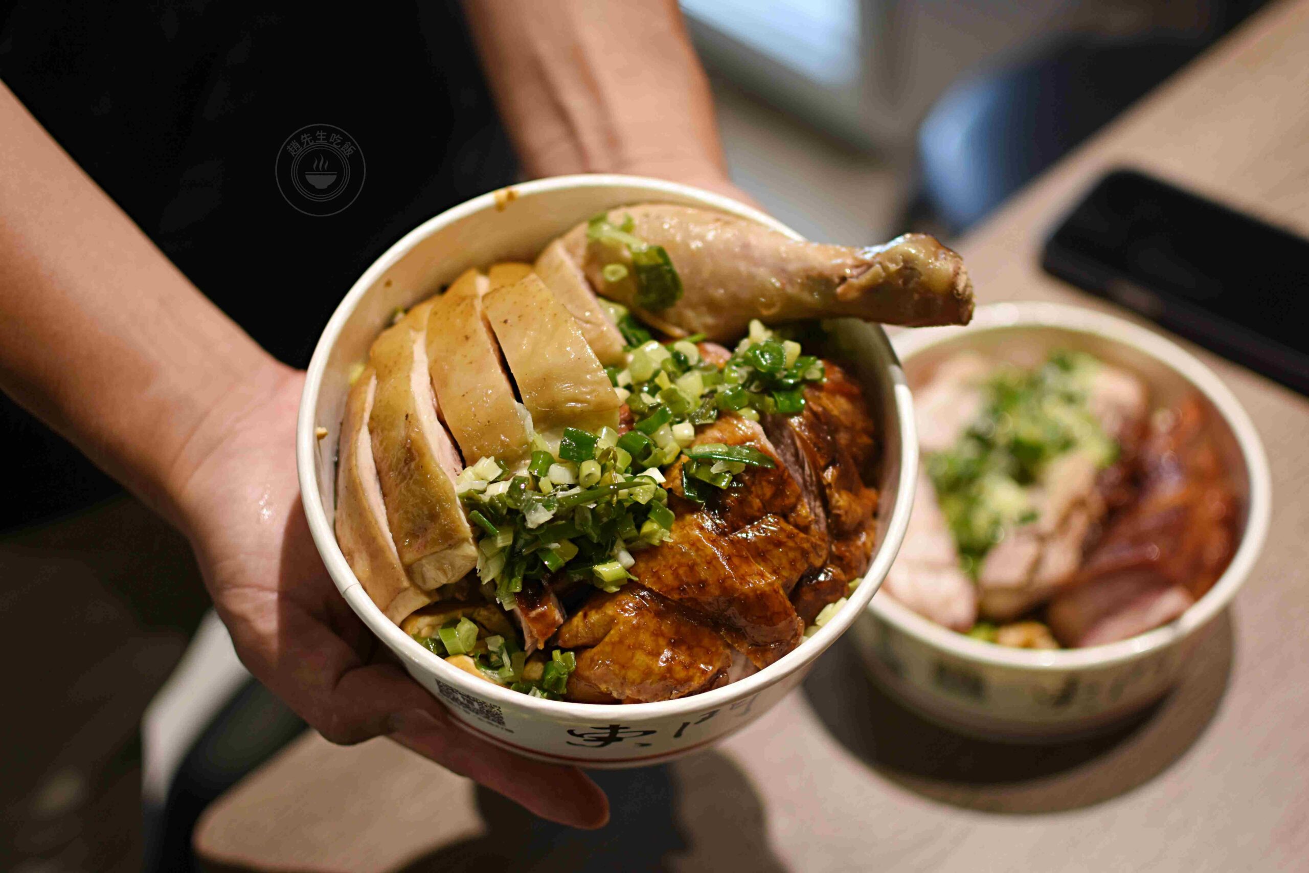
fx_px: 1909
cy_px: 436
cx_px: 654
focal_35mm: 52
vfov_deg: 25.8
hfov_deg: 37.8
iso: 320
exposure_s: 1/250
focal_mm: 35
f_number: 1.8
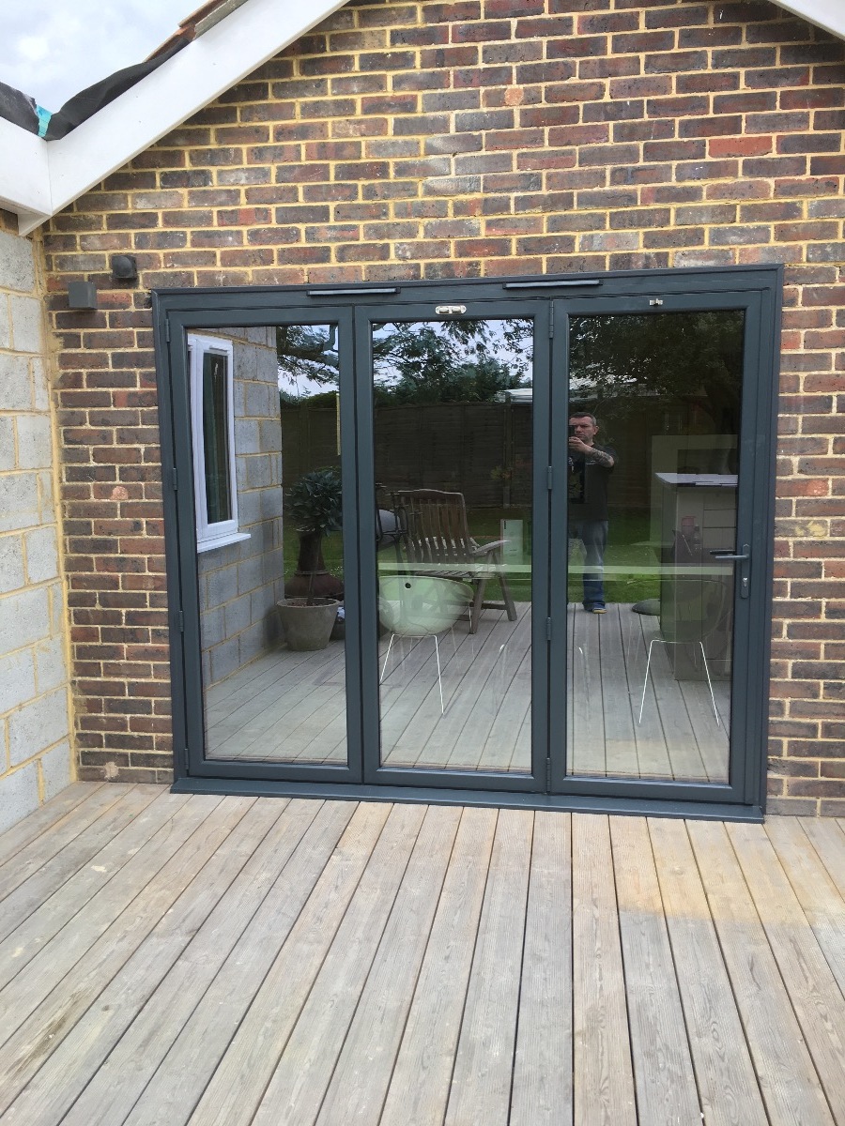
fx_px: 944
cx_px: 422
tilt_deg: -6.4
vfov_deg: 61.7
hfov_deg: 48.2
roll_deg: +0.2
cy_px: 563
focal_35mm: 29
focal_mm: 4.15
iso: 25
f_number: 2.2
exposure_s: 1/50
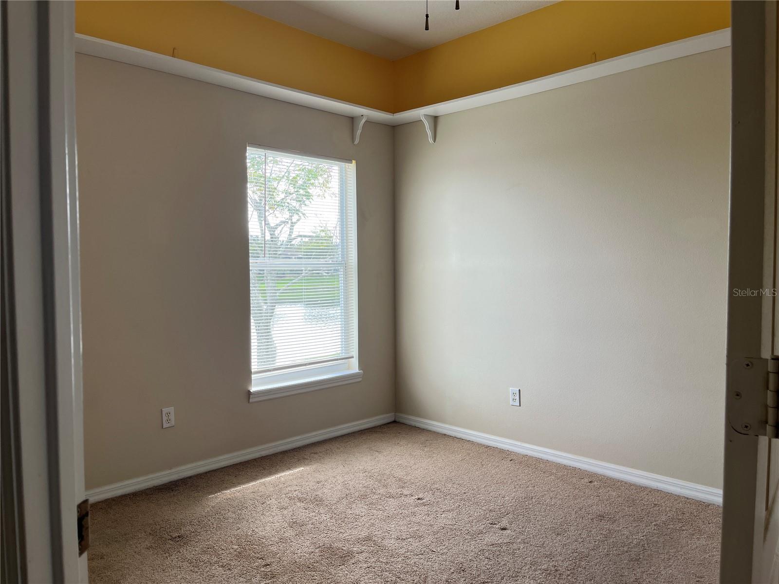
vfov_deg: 53.1
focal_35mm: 26
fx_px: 585
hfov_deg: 67.3
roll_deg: +1.1
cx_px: 390
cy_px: 292
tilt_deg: -3.2
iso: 50
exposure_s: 1/193
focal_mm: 5.1
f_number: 1.6
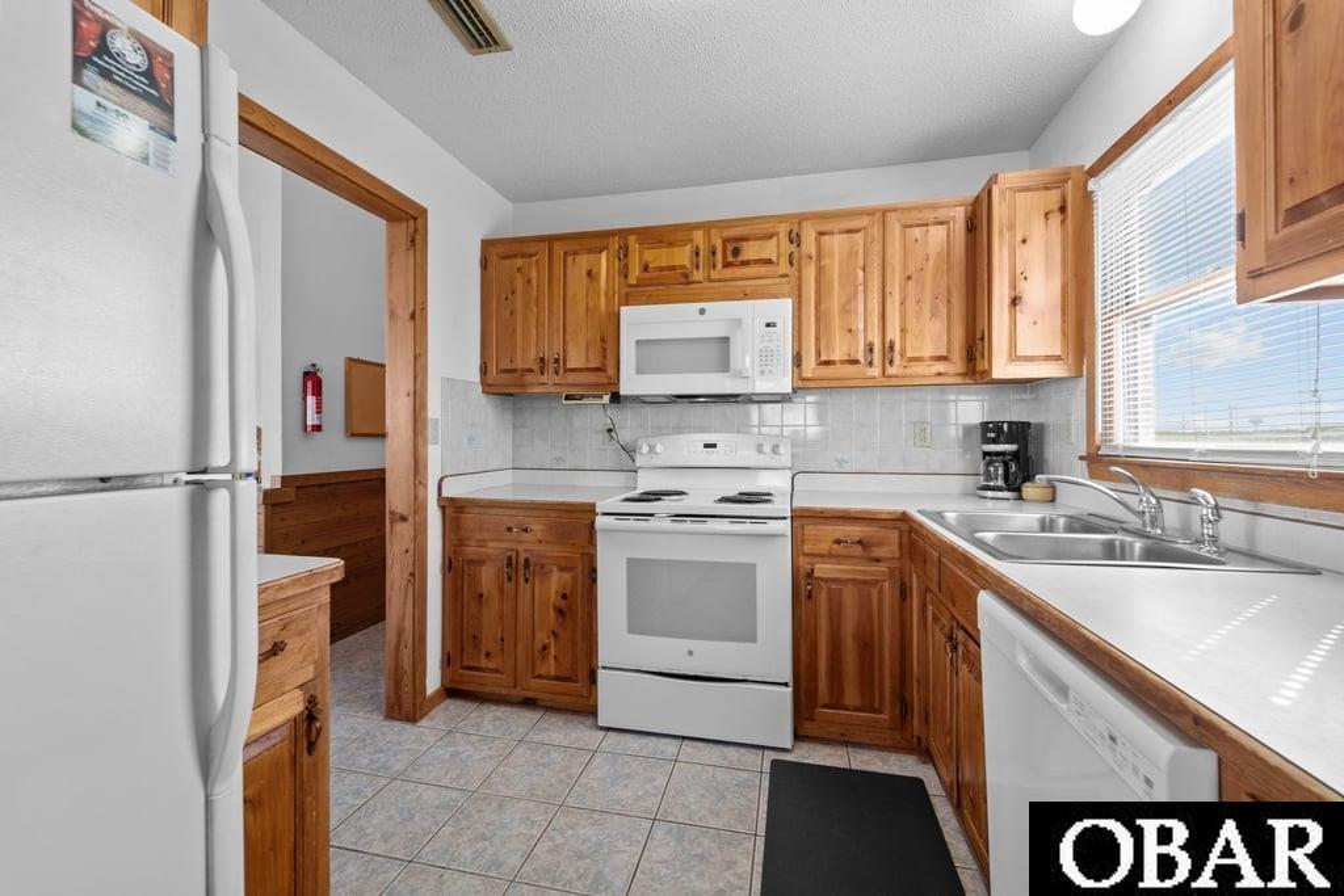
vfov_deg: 81.2
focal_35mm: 14
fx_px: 523
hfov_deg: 104.2
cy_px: 448
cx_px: 672
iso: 100
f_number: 8
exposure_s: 1/3
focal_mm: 14
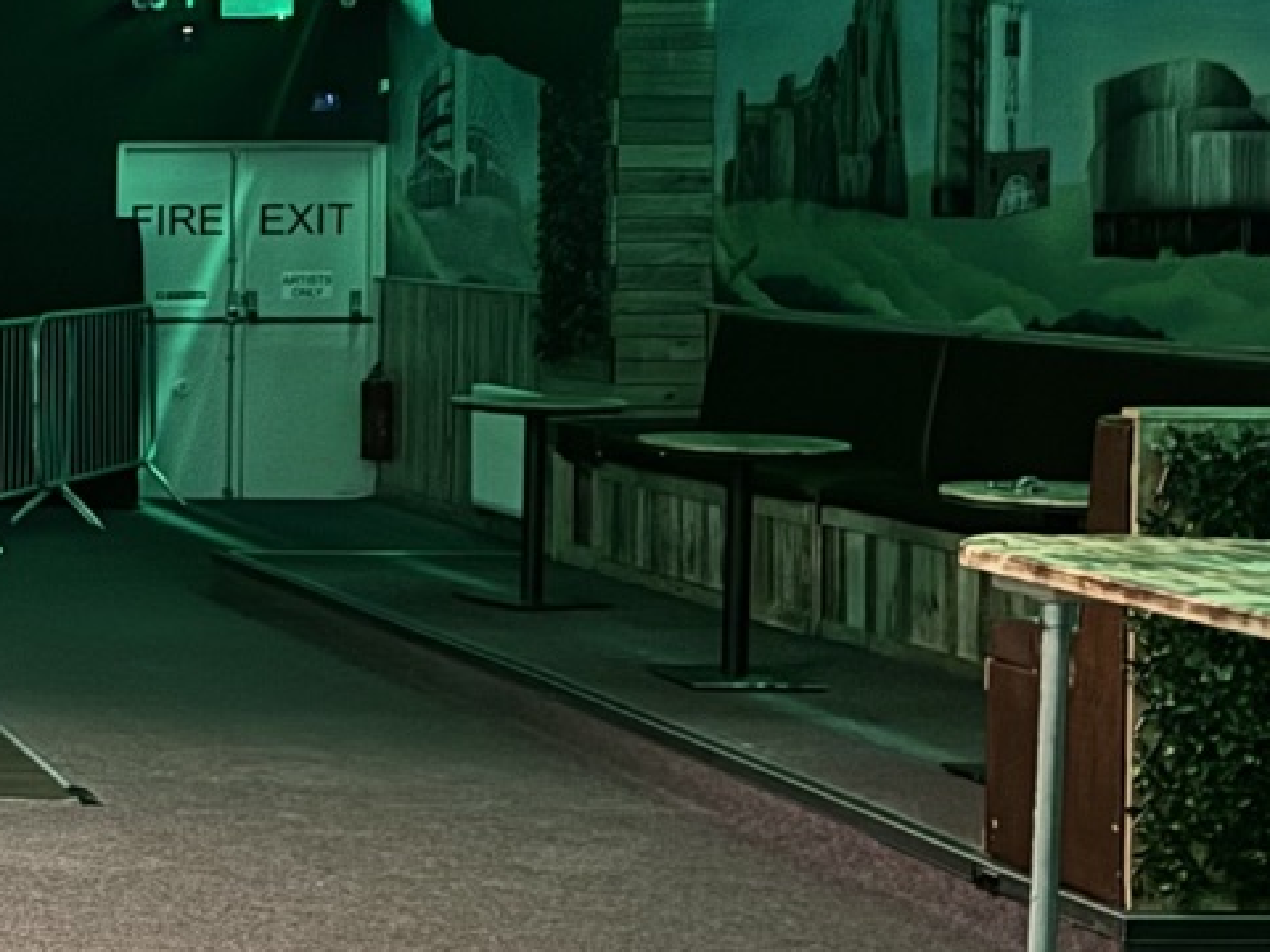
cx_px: -722
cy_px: 338
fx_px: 3302
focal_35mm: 90
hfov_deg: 18.8
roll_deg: +0.5
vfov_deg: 16.4
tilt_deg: -2.7
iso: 1600
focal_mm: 6.76
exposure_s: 1/14
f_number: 1.78
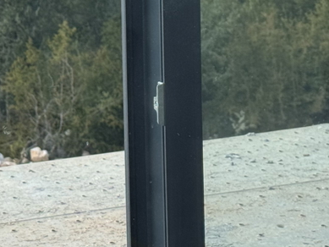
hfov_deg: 13.1
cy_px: -59
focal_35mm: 148
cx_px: -33
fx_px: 1407
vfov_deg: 9.9
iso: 64
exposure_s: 1/1172
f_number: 1.78
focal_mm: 6.76
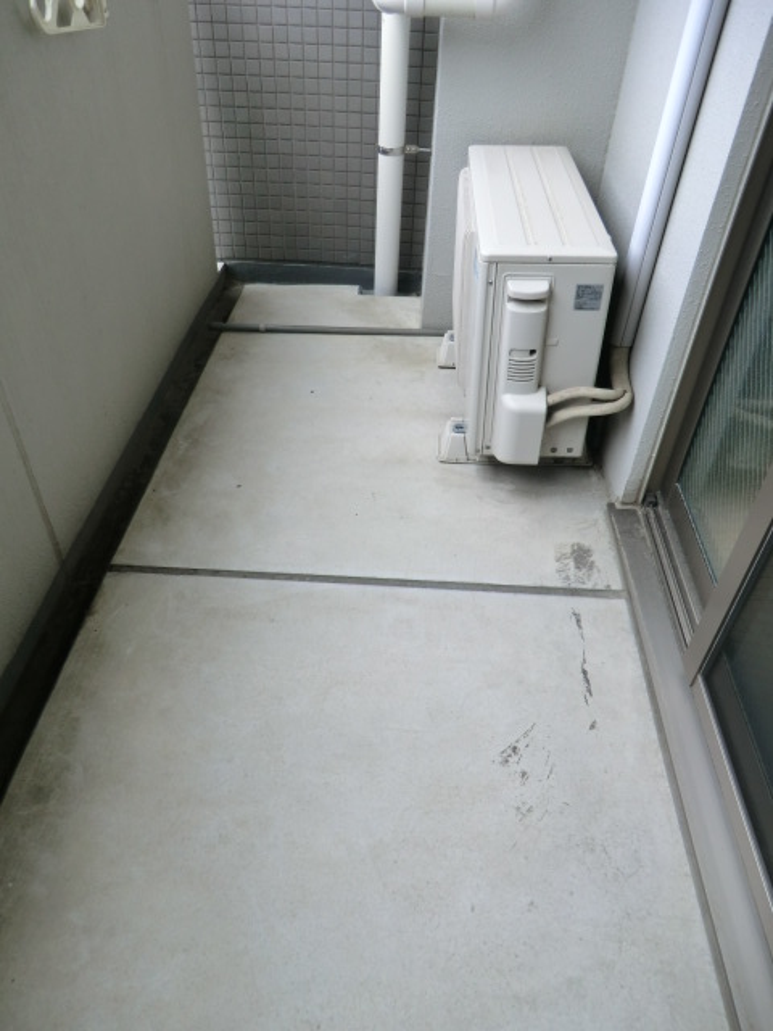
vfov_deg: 71.6
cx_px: 386
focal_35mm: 24
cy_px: 516
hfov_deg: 56.8
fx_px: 715
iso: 80
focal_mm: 4.3
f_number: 3.2
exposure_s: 1/80
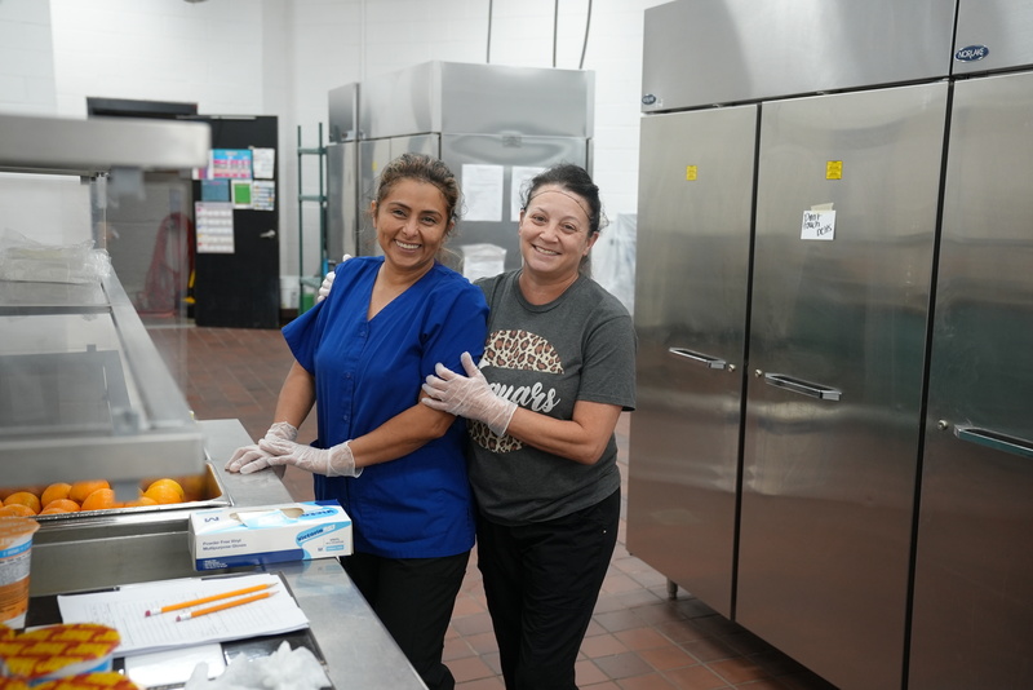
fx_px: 1062
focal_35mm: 37
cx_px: 516
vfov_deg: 36.0
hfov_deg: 51.9
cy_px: 345
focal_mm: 37
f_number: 4
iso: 2000
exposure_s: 1/160
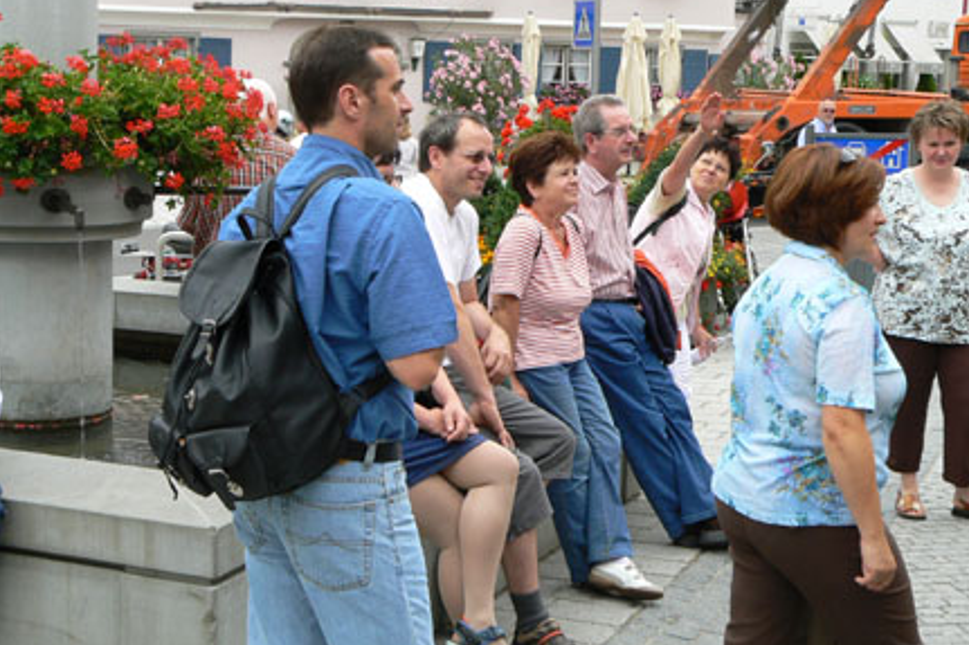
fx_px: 1722
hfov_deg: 31.4
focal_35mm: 64
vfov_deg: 21.2
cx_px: 434
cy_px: 302
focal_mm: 8.8
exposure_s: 1/160
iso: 80
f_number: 5.6
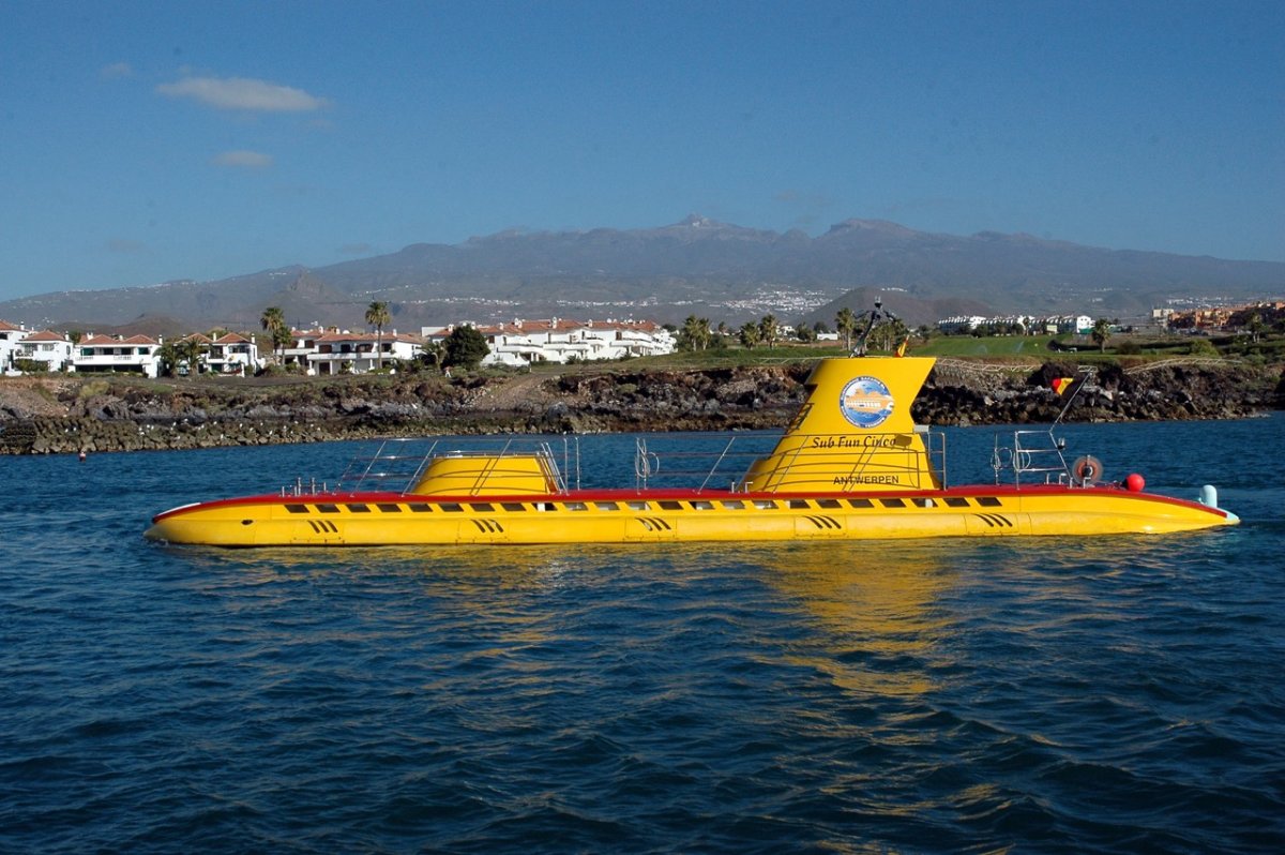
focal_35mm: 44
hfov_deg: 45.0
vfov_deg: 30.8
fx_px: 1551
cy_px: 428
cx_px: 642
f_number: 13
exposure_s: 1/640
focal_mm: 29
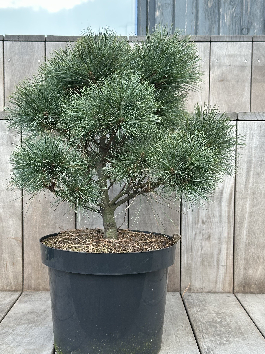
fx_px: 541
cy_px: 186
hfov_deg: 27.5
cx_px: 123
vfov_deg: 36.2
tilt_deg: -3.1
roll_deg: -0.3
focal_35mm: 53
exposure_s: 1/382
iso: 64
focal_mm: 6.86
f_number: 1.78
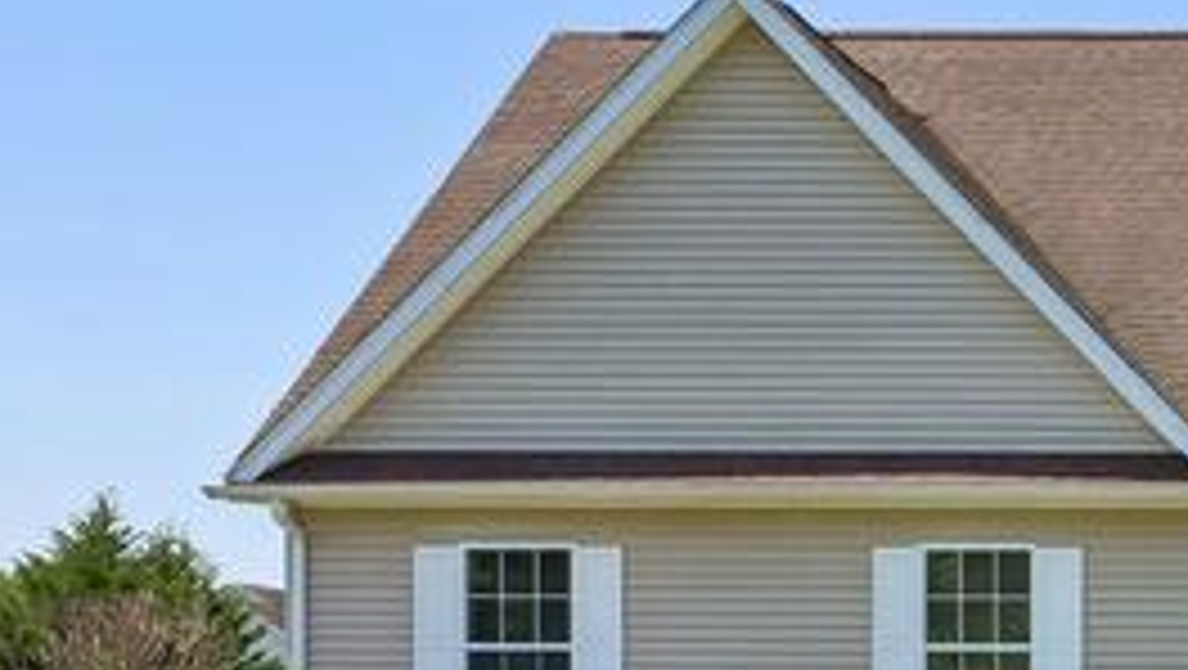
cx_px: 1683
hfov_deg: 24.5
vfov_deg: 16.6
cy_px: 722
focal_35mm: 71
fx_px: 2239
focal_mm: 17.5
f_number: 11
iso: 400
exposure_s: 1/640
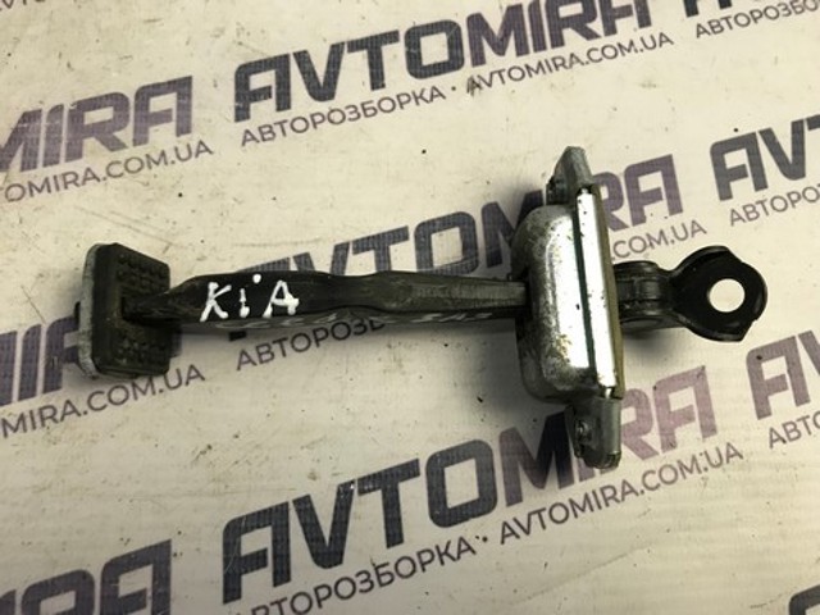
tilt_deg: -73.6
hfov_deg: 63.4
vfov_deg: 49.7
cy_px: 308
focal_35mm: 28
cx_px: 410
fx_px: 663
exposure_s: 1/33
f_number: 1.8
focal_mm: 3.99
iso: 32
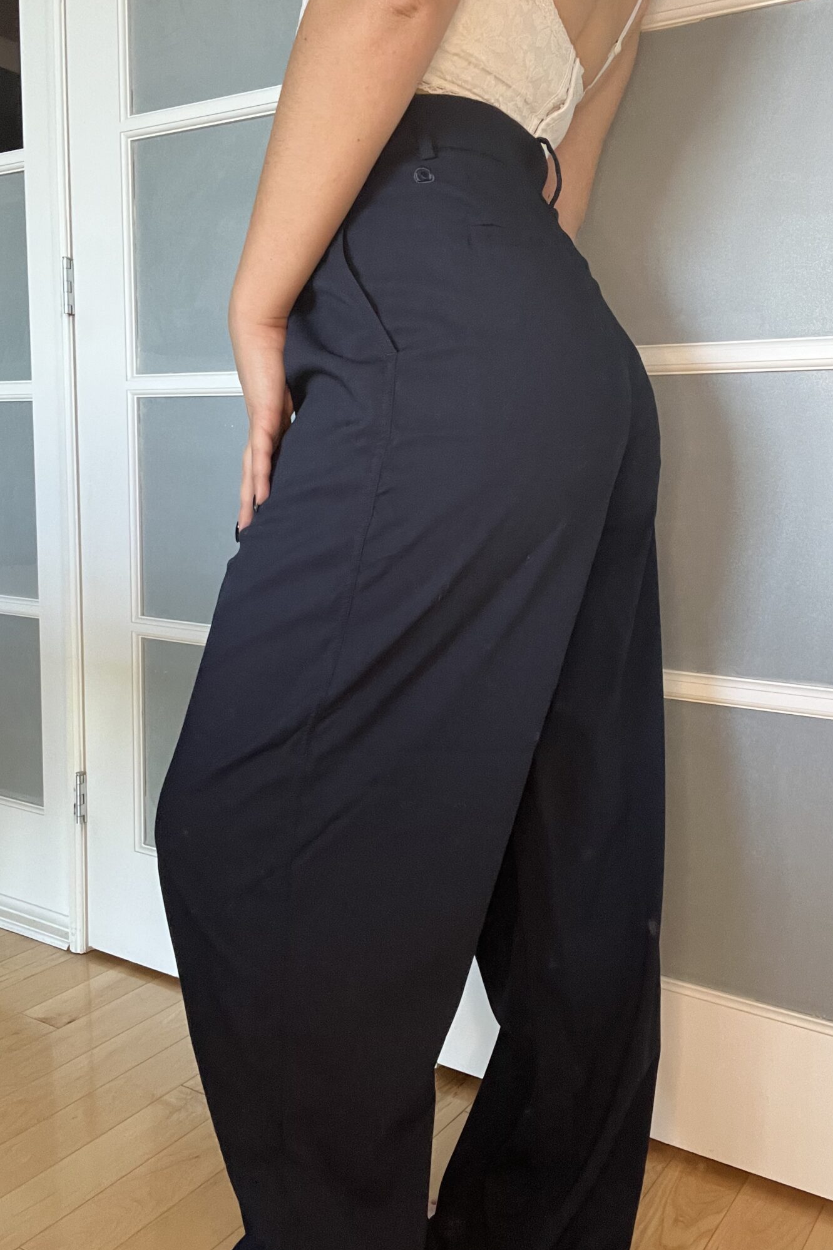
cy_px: 615
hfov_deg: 41.1
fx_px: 1111
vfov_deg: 58.7
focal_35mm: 32
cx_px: 451
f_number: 2.2
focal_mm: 2.71
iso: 320
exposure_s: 1/37
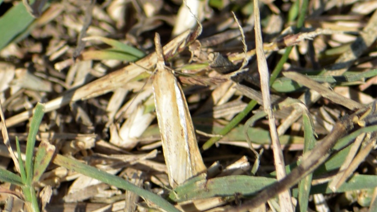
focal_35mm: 473
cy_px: 114
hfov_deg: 4.6
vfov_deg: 2.6
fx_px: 4728
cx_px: 188
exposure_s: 1/200
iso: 100
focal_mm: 300
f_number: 8
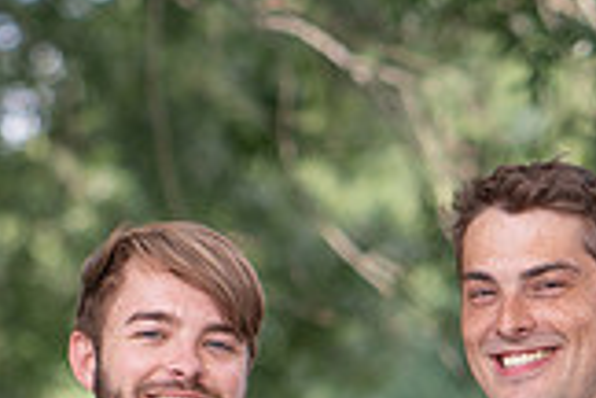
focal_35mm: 319
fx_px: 5281
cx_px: 308
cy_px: 644
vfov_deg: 4.3
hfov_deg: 6.5
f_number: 2.2
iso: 100
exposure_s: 1/1000
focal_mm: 85
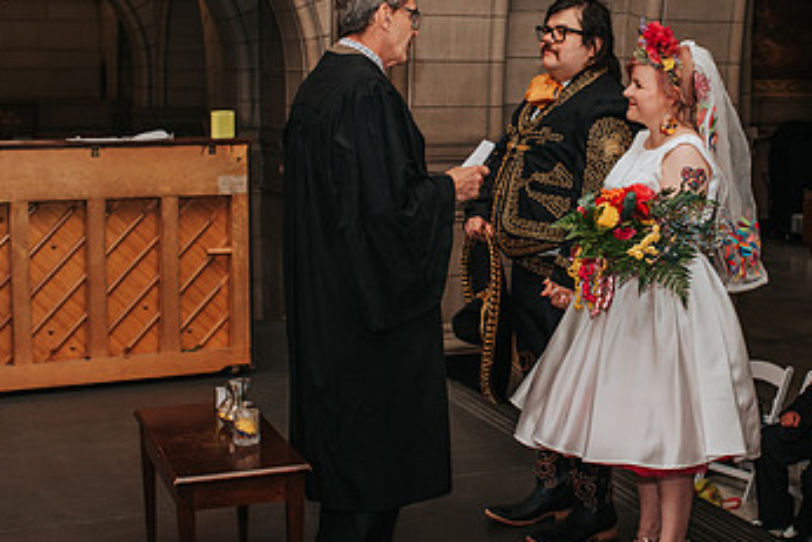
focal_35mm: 61
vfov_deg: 22.2
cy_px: 182
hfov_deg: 32.6
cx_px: 535
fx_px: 1376
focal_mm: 35
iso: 1000
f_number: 3.5
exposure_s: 1/200
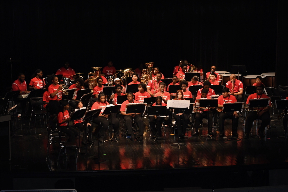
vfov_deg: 13.0
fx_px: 840
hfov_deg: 19.5
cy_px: 96
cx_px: 144
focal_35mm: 105
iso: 3200
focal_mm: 70
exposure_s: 1/60
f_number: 14
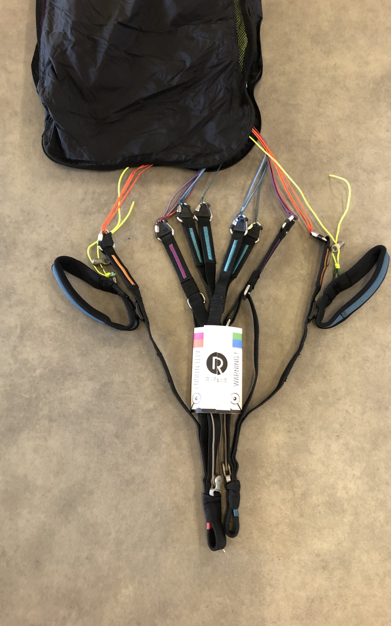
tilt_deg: -74.4
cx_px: 207
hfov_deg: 41.8
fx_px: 511
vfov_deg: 62.9
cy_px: 316
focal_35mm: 30
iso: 50
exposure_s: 1/17
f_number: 1.8
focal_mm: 3.99
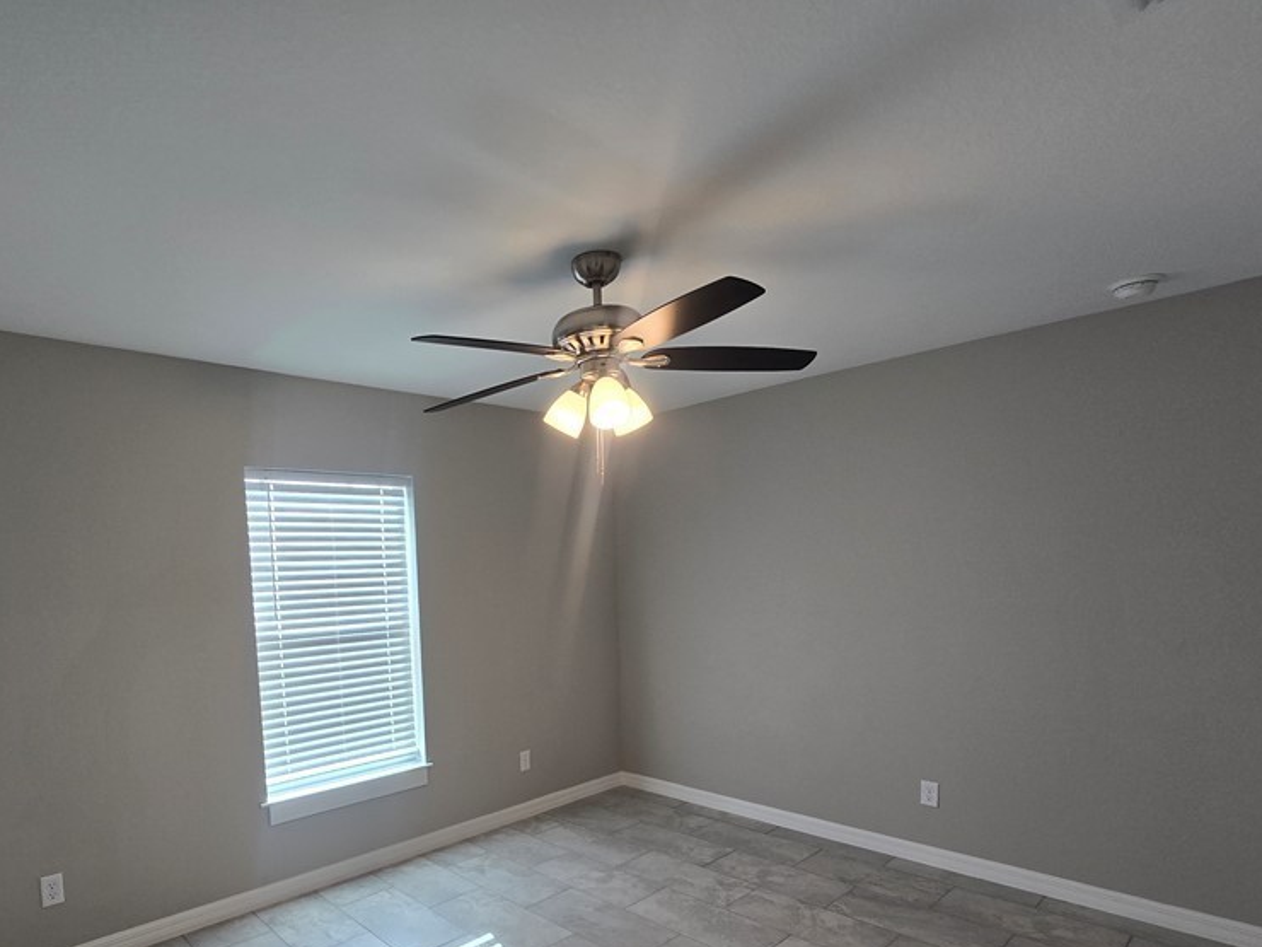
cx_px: 476
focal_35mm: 18
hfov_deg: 86.1
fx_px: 656
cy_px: 642
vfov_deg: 69.3
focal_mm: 2.2
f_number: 2.2
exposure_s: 1/60
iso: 50
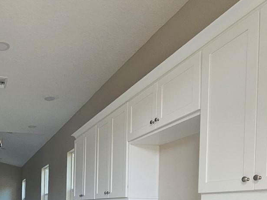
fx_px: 262
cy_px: 210
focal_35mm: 34
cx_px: 20
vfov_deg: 36.5
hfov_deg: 47.7
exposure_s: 1/77.4
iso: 80
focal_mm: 2.2
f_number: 2.2
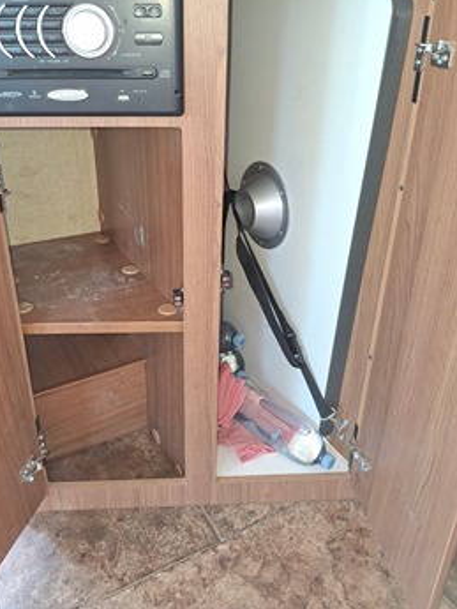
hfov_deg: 48.1
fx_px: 510
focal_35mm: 29
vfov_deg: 61.4
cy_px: 259
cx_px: 199
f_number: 1.8
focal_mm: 4.69
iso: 25
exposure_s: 1/60
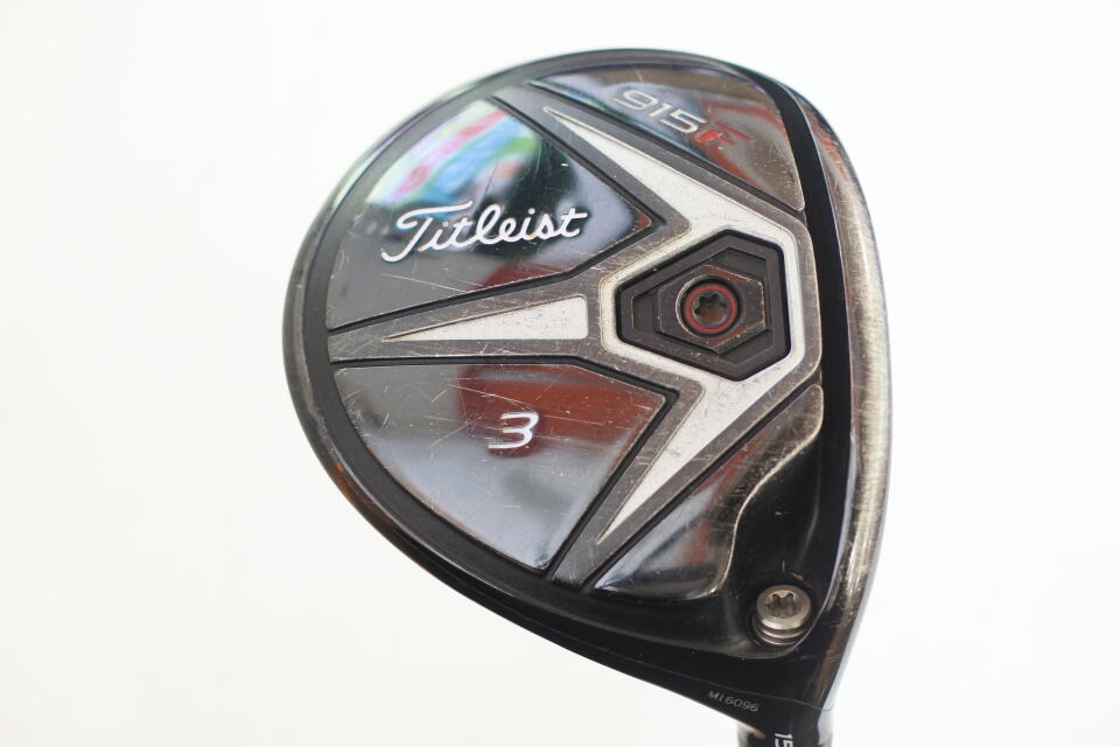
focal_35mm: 49
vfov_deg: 27.5
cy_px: 374
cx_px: 560
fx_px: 1524
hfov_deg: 40.3
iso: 800
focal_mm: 18.5
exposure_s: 1/125
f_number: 2.5
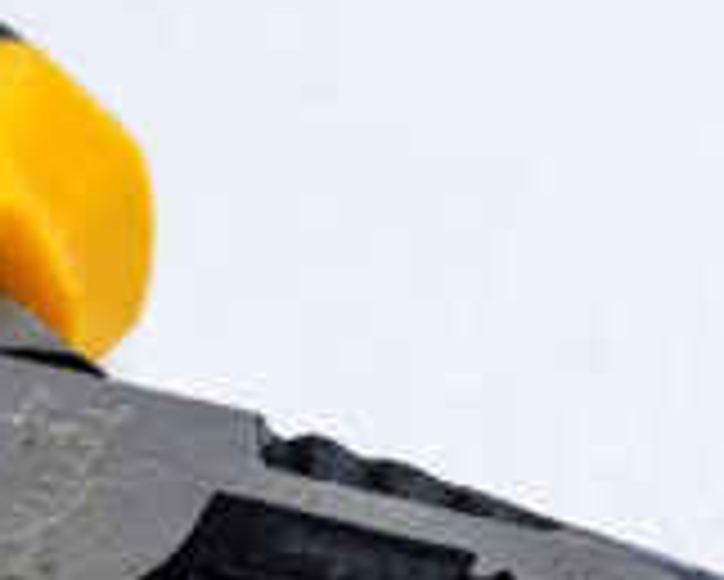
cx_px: 652
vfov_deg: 5.4
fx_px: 6111
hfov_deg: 6.8
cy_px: 706
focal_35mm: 285
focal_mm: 70
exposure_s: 1/160
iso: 3200
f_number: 10
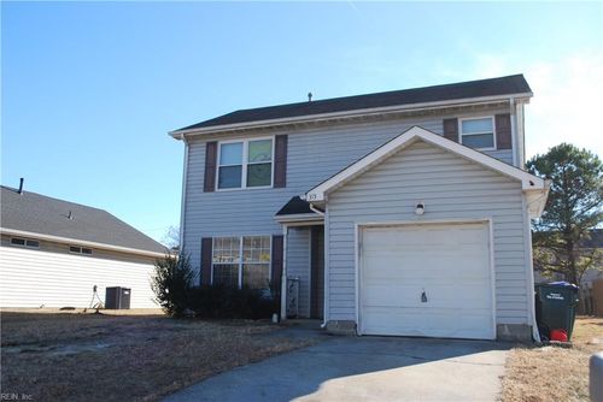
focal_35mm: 33
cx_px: 302
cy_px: 201
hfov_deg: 57.2
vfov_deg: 40.0
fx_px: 553
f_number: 6.3
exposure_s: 1/160
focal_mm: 22
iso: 100
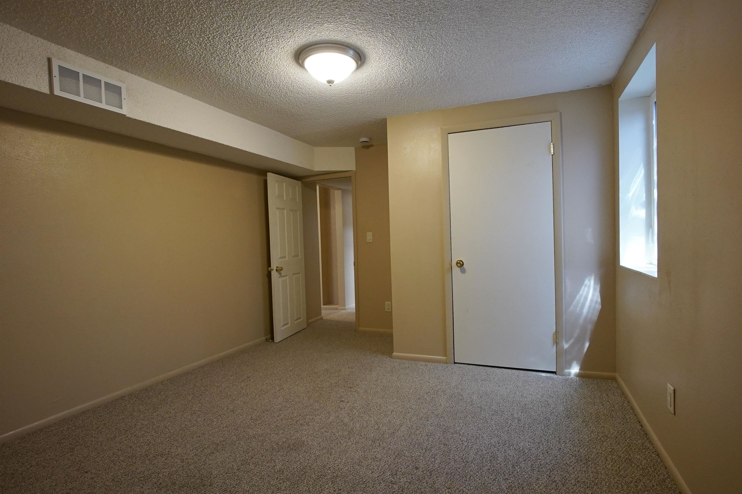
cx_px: 371
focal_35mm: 16
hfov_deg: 96.8
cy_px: 247
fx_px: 330
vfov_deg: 73.7
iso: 1600
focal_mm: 11
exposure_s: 1/160
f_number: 4
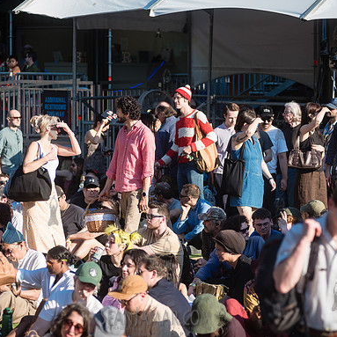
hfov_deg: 10.9
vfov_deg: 10.9
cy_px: 168
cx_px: 166
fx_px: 1773
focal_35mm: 161
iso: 500
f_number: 3.5
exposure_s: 1/3200
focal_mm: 125
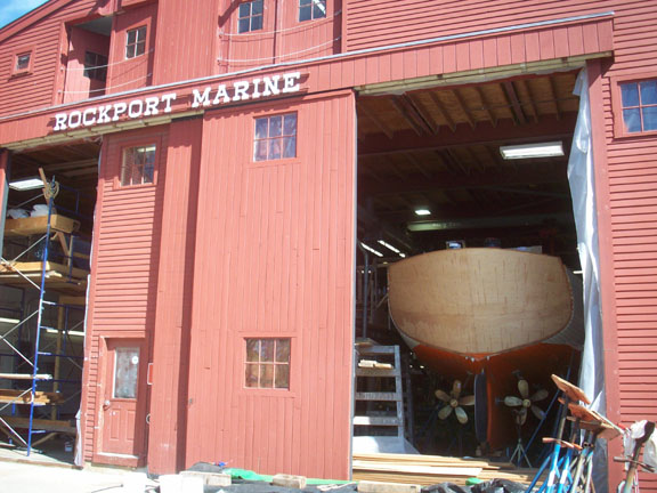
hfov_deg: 50.1
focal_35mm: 37
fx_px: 702
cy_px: 246
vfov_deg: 38.7
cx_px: 328
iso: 80
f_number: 2.8
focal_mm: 6.2
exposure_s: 1/311
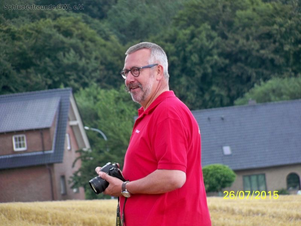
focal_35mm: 350
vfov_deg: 4.2
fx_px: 3043
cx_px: 150
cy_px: 113
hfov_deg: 5.7
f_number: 4.8
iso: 100
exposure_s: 1/125
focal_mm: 62
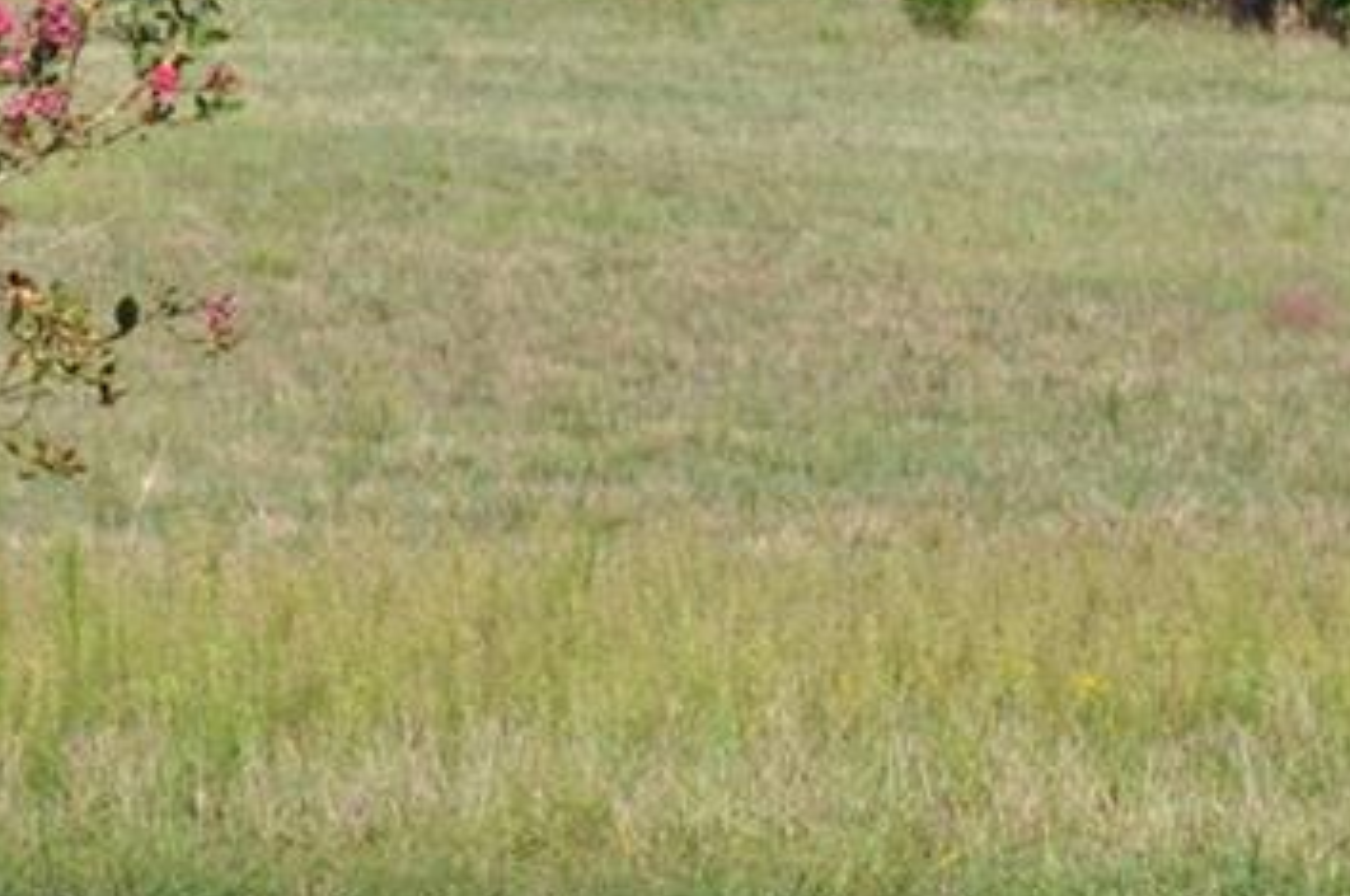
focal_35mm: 238
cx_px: 572
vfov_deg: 5.7
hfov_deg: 8.6
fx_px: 8929
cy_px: -227
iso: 200
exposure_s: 1/320
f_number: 9
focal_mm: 55
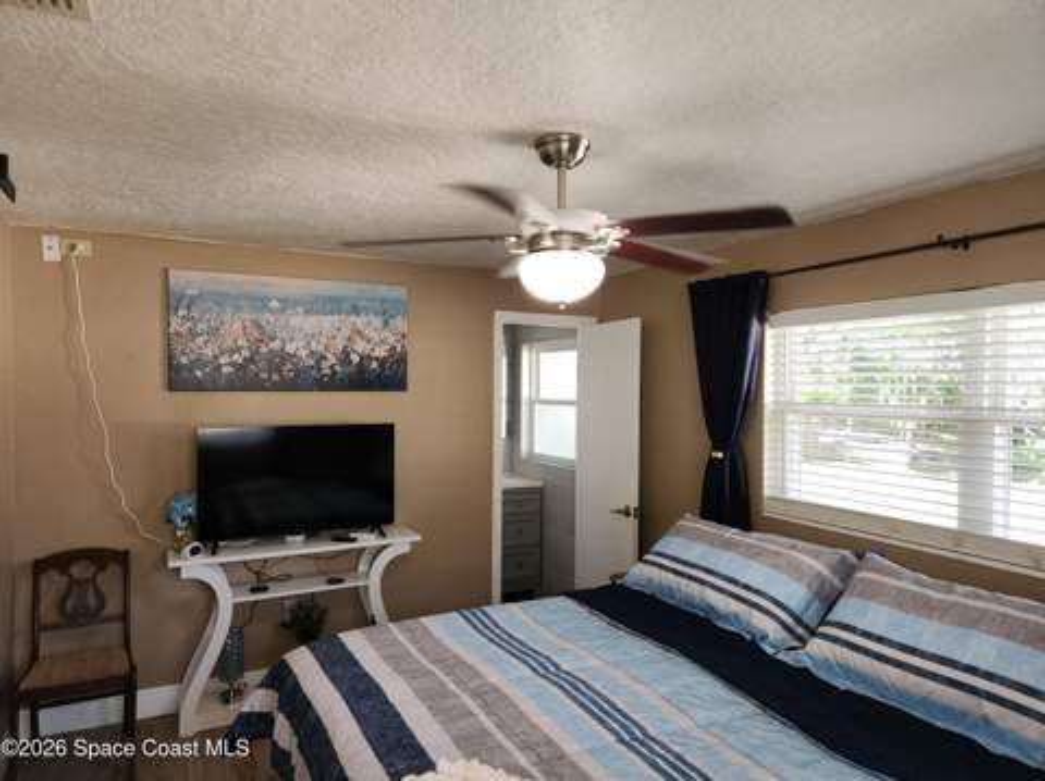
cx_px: 522
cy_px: 390
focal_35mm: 23
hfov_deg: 74.0
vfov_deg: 58.8
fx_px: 694
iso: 50
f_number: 1.8
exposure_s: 1/60
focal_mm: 5.4
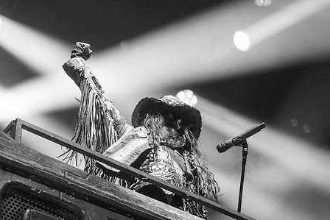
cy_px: 104
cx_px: 182
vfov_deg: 10.3
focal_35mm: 133
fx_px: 1219
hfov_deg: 15.4
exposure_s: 1/500
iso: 3200
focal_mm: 86
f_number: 4
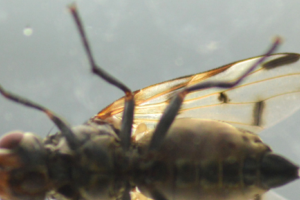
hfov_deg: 6.7
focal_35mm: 309
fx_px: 2576
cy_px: 165
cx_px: 162
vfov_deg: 4.4
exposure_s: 1/400
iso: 400
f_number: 9
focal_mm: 100
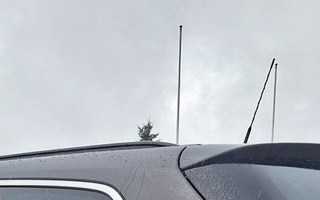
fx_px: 724
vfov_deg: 13.8
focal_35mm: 83
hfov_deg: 24.8
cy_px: 370
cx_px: 95
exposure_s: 1/528
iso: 40
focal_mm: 5.54
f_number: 1.8
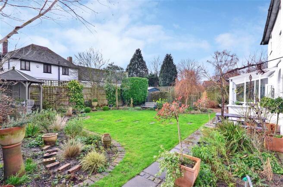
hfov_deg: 92.6
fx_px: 135
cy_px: 94
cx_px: 142
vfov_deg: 69.4
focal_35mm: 17
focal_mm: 11.5
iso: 640
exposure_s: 1/200
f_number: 10
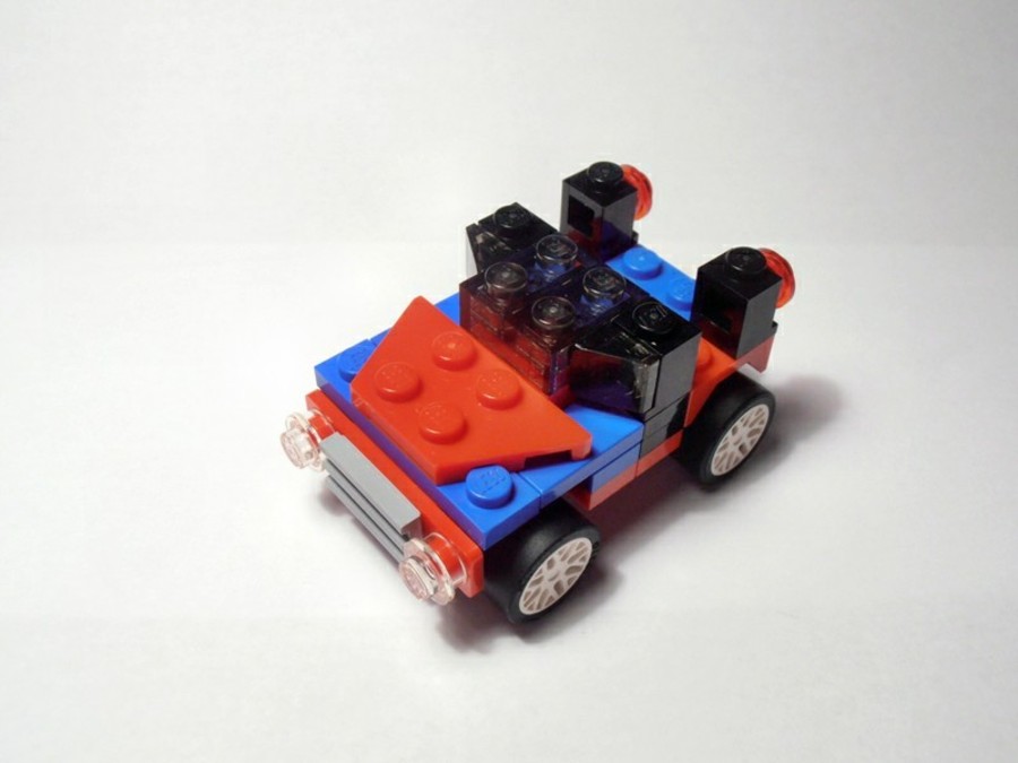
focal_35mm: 37
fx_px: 1088
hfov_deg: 50.1
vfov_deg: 38.7
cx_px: 509
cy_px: 382
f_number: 3.9
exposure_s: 1/40
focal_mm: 6.61
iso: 80
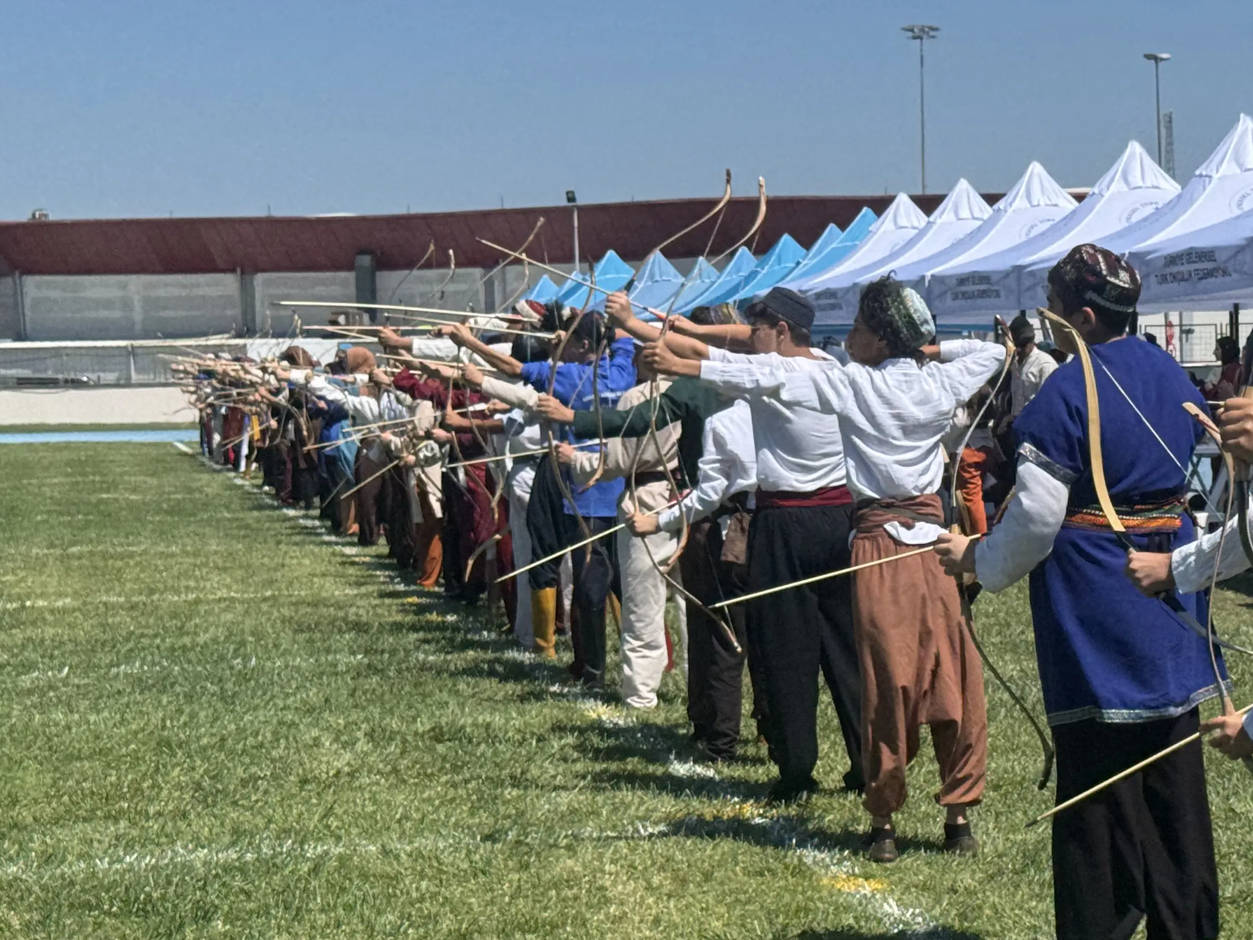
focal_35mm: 90
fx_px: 3258
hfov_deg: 21.5
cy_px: 540
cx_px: 999
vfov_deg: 16.4
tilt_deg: -2.7
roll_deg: +0.9
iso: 64
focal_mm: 6.76
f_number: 1.78
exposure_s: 1/6410
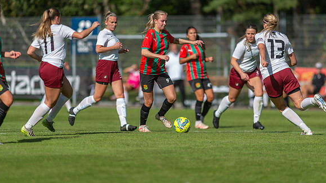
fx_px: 2732
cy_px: 81
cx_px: 163
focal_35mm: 316
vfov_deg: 3.8
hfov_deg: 6.8
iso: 100
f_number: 3.2
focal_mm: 300
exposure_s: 1/2000
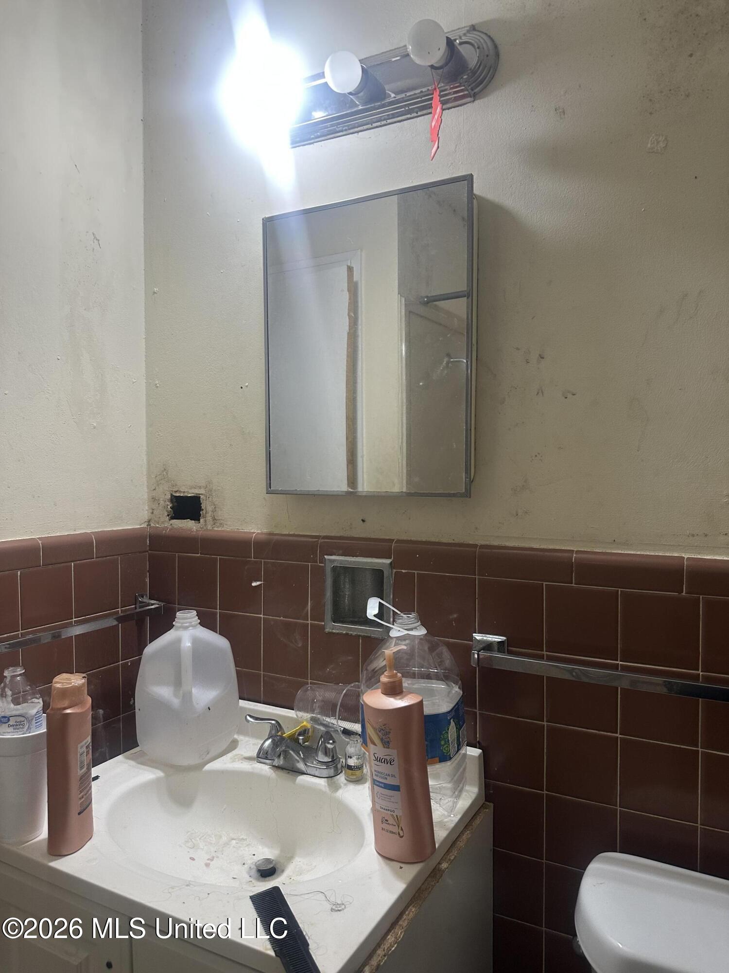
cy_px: 486
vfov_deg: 71.6
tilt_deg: +0.7
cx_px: 364
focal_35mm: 24
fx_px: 674
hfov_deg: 56.8
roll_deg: +0.4
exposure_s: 1/60
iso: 160
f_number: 1.78
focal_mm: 6.86
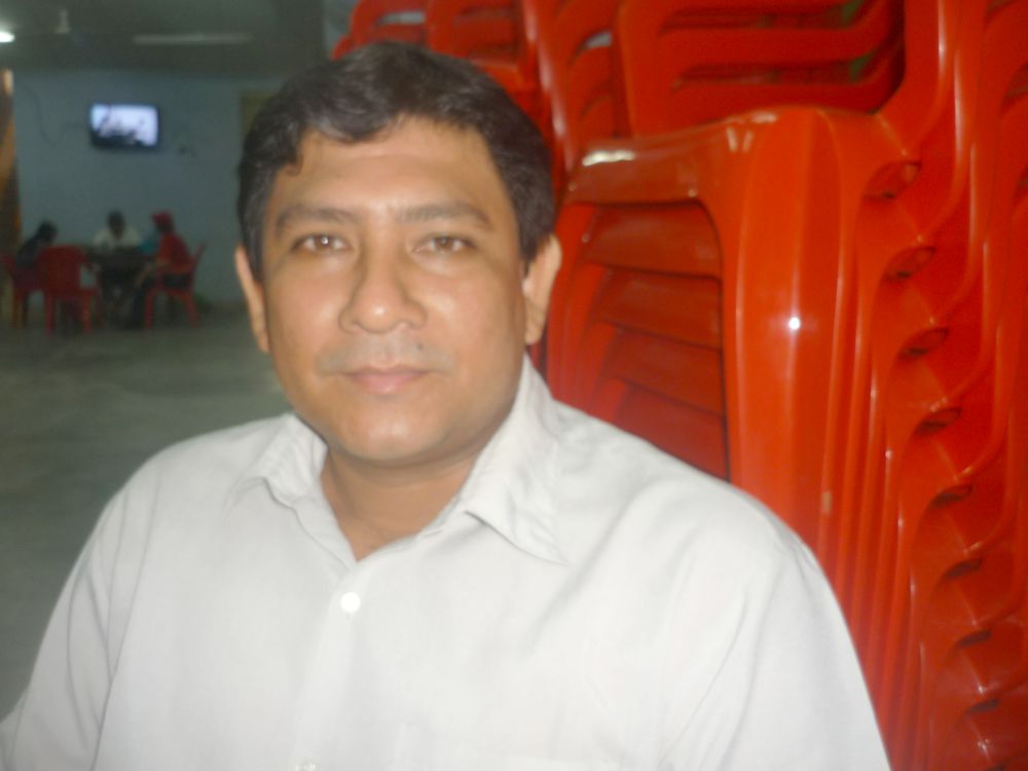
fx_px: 980
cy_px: 386
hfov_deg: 55.4
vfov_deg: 42.9
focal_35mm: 33
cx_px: 514
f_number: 2.8
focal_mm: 5.5
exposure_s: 1/30
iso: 100
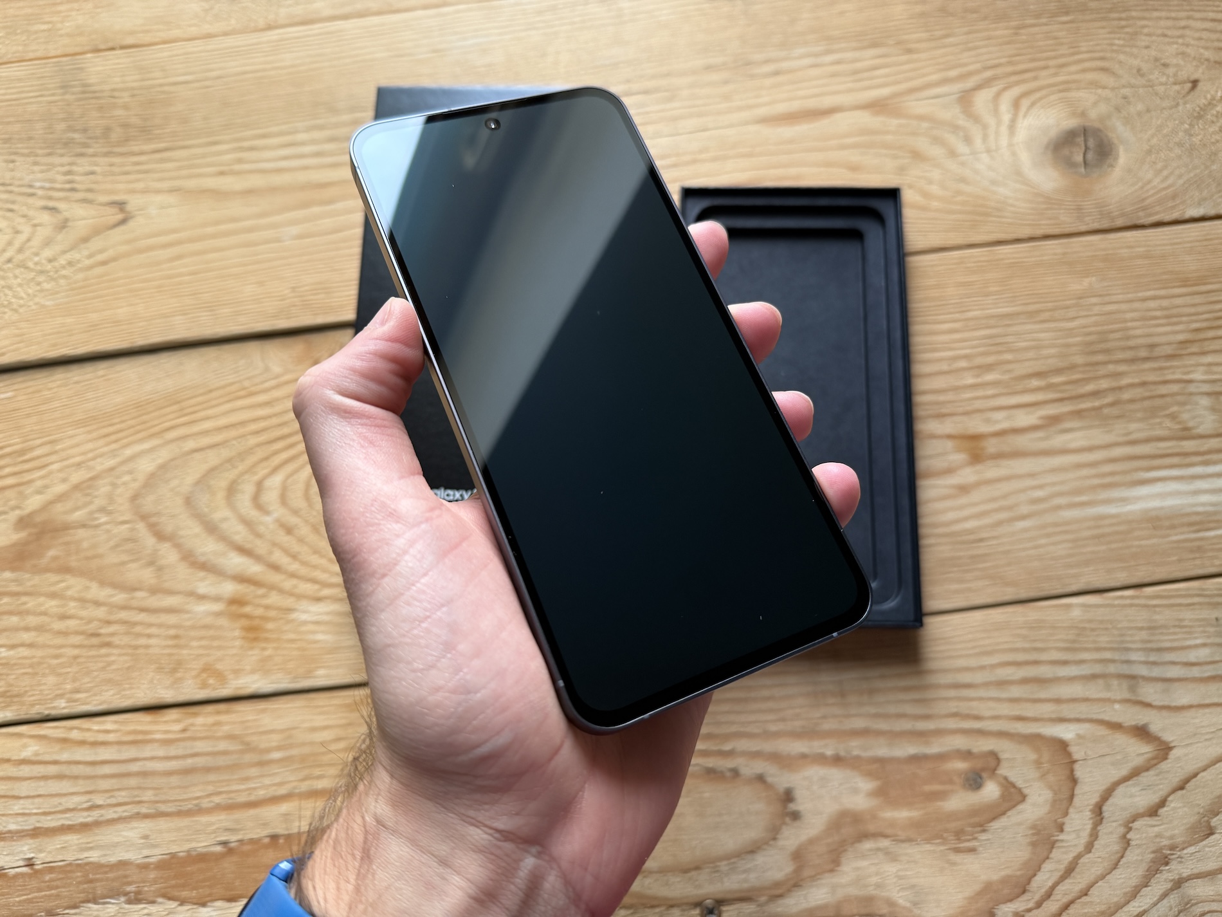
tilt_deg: -78.3
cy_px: 458
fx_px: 847
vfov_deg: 56.8
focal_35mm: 24
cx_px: 611
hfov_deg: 71.6
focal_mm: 6.76
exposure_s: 1/69
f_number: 1.78
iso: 200
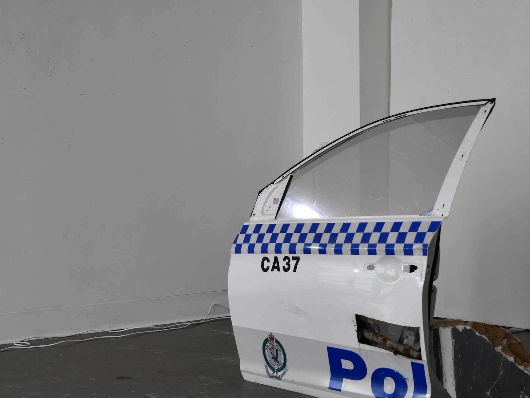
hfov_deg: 28.6
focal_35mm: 67
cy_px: 268
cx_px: 385
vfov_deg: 21.8
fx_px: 1026
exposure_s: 1/250
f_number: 6.3
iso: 200
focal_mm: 27
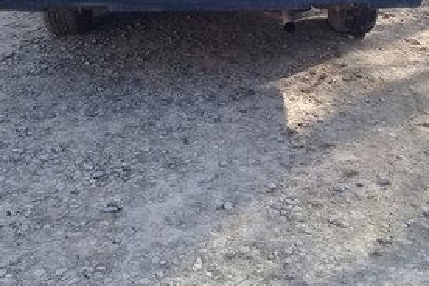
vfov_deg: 21.5
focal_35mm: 58
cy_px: -65
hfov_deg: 34.5
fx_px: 691
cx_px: 228
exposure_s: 1/228
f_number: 2.2
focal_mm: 3.3
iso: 50
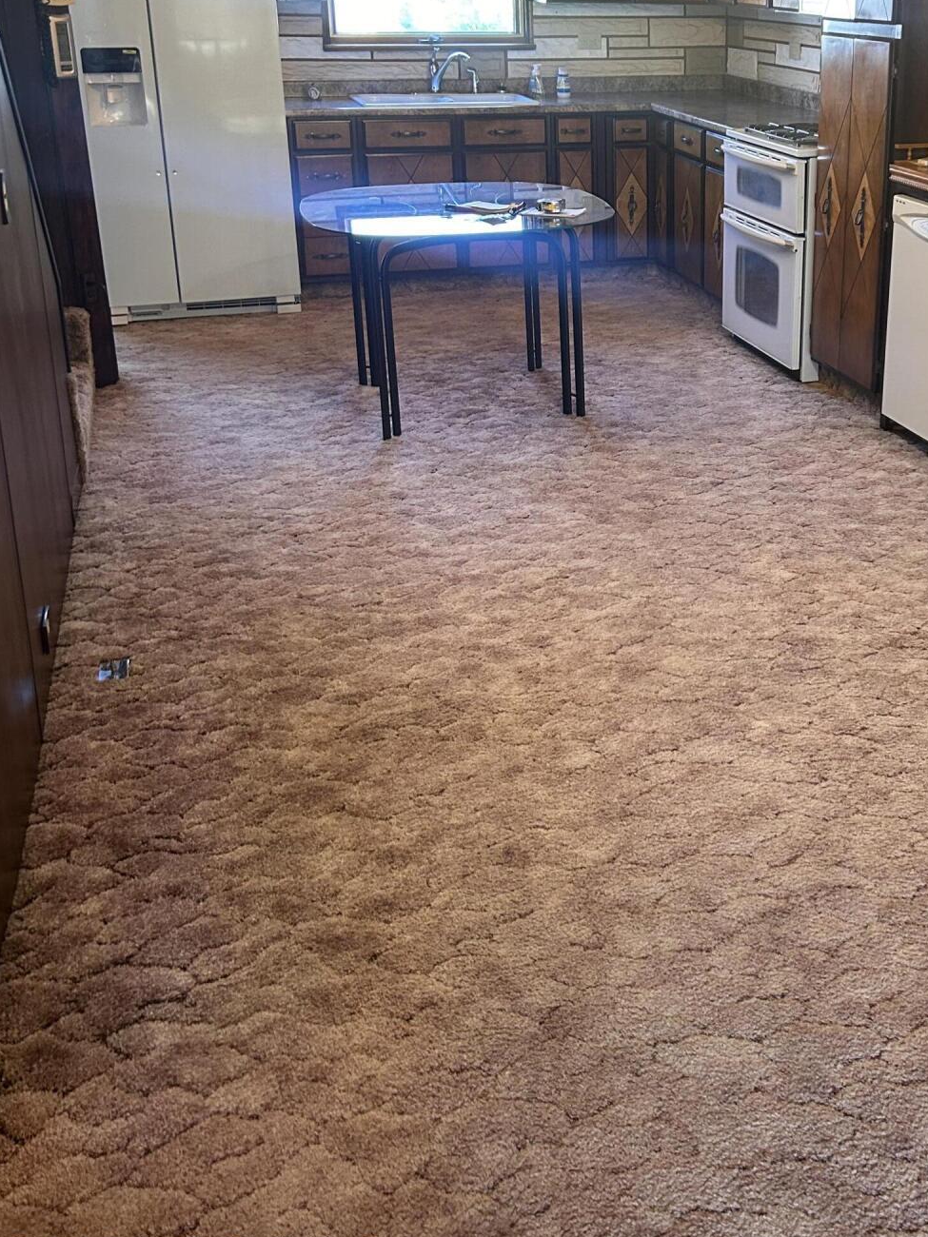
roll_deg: -1.5
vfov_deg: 46.0
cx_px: 710
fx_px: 1430
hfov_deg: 35.1
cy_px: 397
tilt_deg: -17.5
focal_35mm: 40
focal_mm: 5.7
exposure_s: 1/60
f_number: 1.5
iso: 160
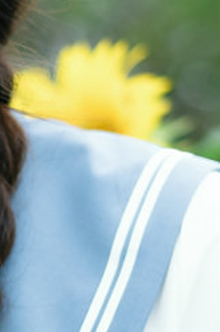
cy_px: 472
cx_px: 5
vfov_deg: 6.8
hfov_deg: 4.5
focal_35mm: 301
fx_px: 2767
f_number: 1.8
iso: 100
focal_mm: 55
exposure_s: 1/1000
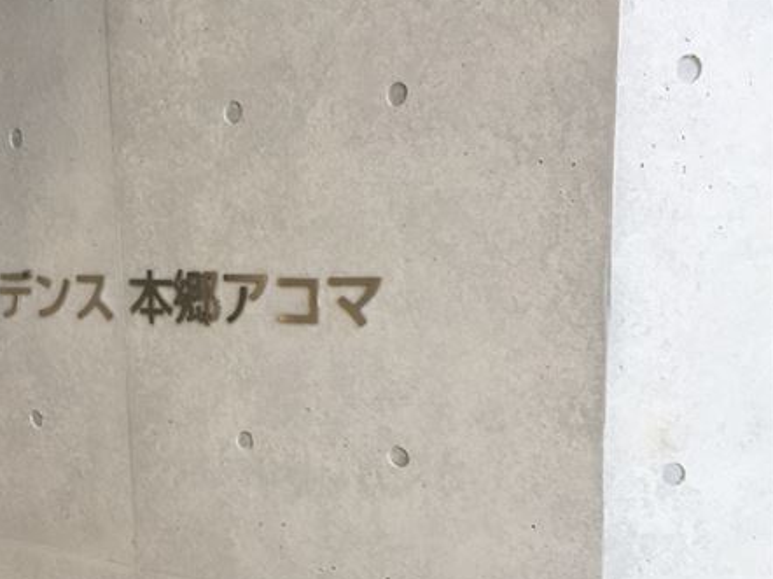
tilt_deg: -7.8
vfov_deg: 33.9
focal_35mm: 42
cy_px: 408
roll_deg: +2.7
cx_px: 224
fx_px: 937
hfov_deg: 43.8
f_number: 2.2
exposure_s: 1/120
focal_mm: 4.15
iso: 50
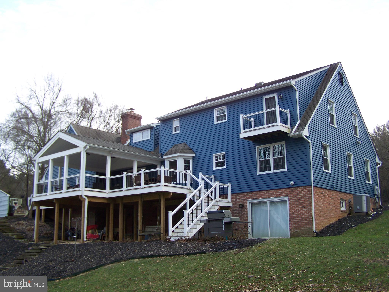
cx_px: 194
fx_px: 427
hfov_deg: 49.0
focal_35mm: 38
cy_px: 146
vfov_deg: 37.7
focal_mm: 6.3
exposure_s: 1/160
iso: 64
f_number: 2.8
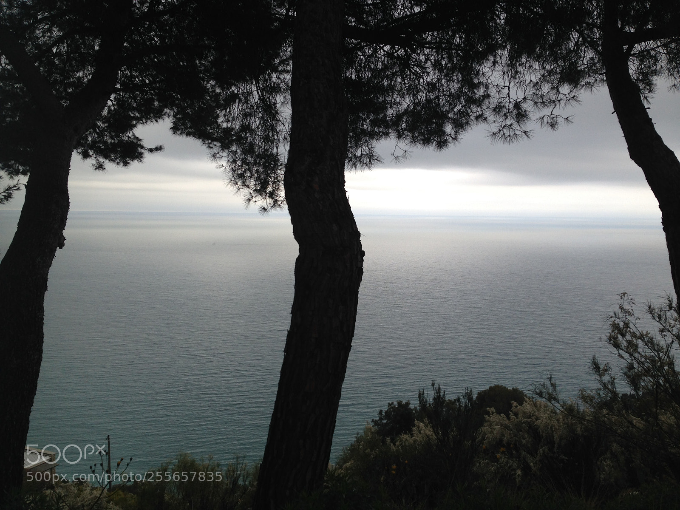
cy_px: 255
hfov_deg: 55.4
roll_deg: -1.0
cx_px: 340
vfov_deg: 42.9
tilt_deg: -4.8
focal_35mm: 33
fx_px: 648
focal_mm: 4.12
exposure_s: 1/323
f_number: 2.4
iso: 50
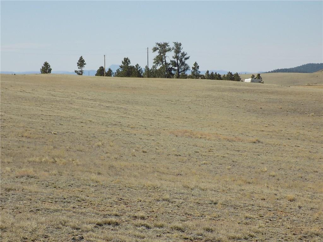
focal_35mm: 132
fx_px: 1232
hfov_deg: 14.9
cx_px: 162
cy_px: 121
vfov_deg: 11.2
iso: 80
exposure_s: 1/500
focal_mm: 23.4
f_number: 5
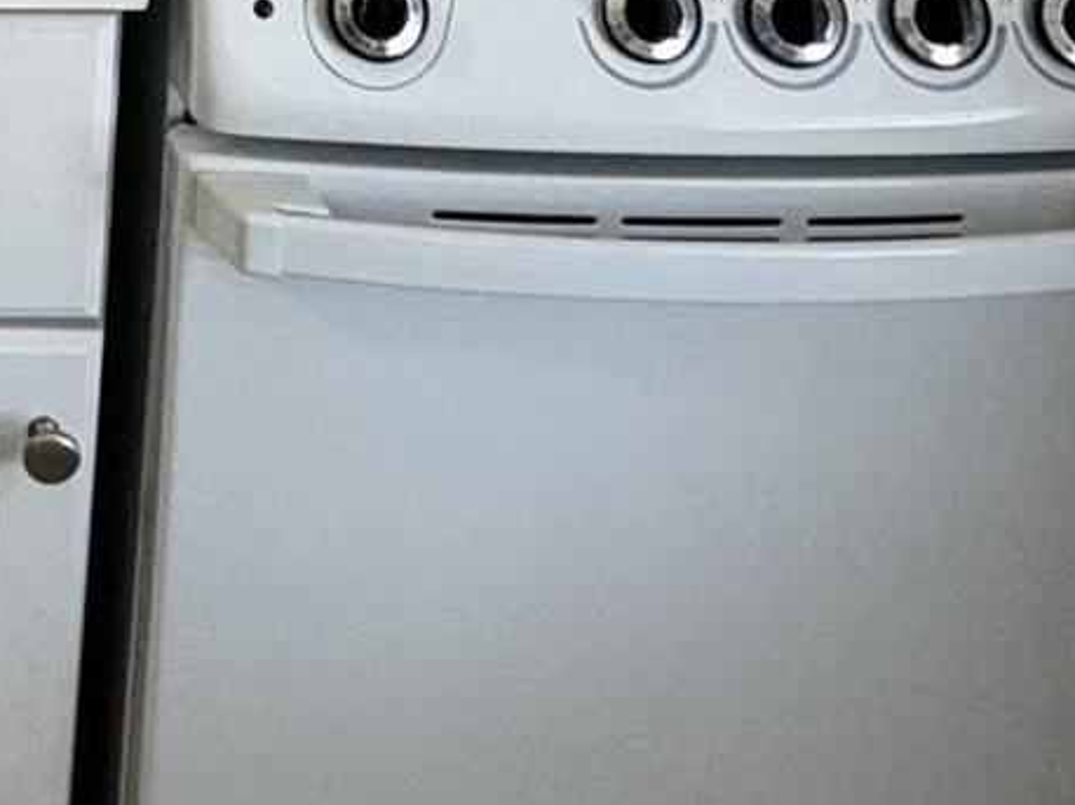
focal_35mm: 94
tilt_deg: -14.5
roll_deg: -1.7
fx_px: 2918
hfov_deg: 18.8
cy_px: -730
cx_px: -460
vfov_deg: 13.7
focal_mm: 2.22
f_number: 2.2
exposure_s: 1/99
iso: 160
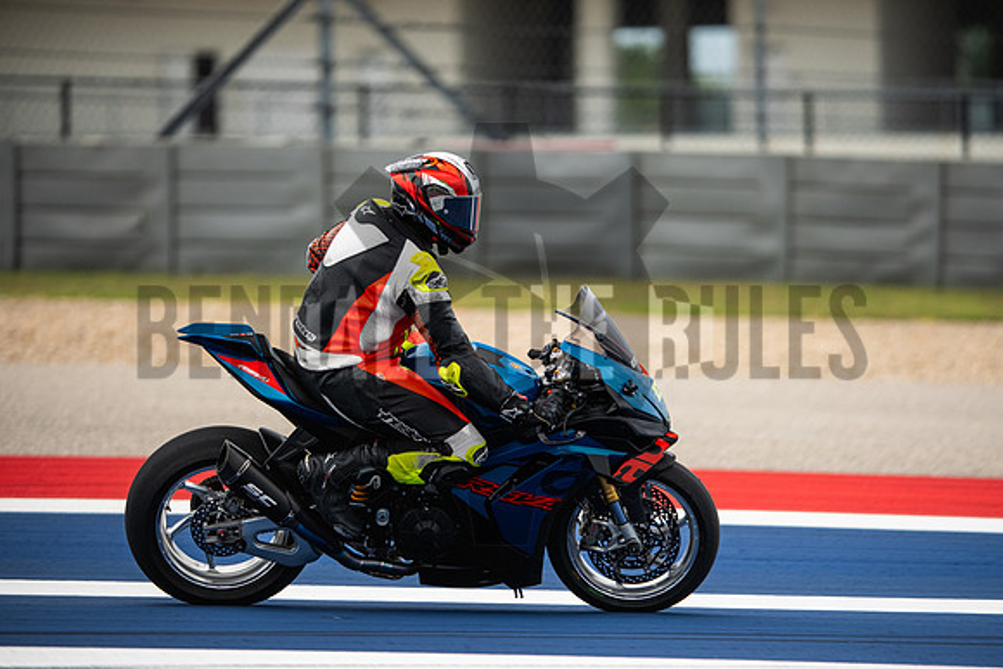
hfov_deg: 6.9
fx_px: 8360
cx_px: 502
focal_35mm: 300
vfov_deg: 4.6
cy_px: 334
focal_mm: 200
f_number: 2
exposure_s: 1/4000
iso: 400
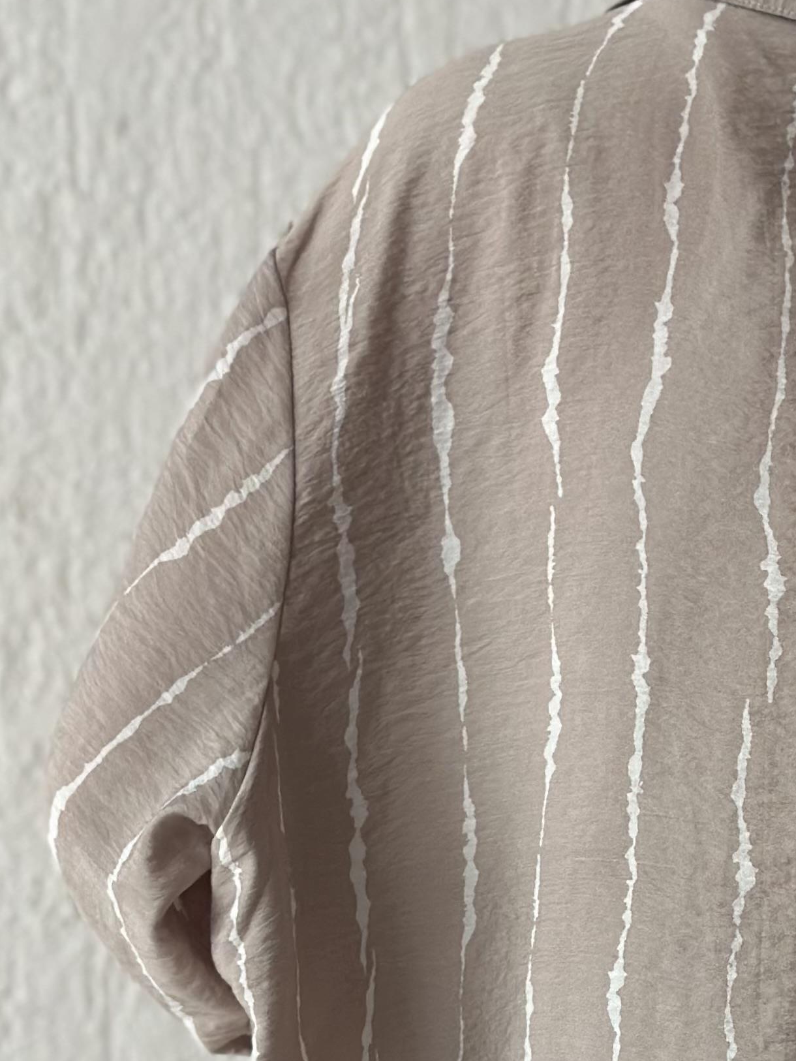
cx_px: 784
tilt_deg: -0.8
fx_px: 3648
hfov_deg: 12.3
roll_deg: +0.0
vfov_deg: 16.4
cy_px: 838
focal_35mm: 119
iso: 125
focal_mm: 6.86
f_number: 1.78
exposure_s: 1/60
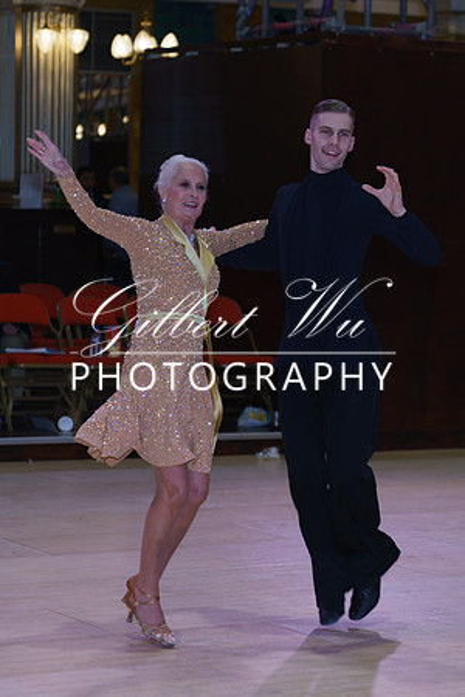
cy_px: 368
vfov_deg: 17.2
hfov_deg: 11.5
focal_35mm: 119
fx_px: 2310
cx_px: 255
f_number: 2.8
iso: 400
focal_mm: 70
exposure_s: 1/200
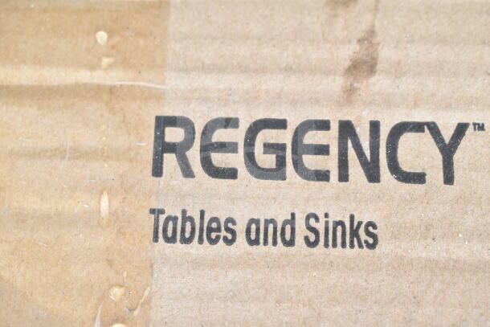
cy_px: 164
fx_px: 735
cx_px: 245
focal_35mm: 54
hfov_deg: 36.9
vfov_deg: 25.1
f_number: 7.1
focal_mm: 36
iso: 1600
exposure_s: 1/200
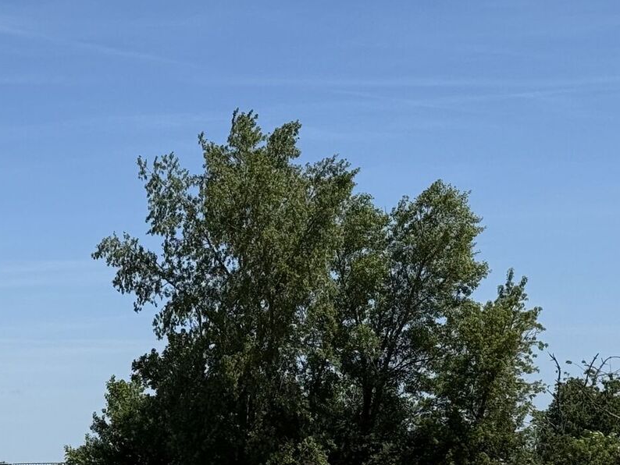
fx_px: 2078
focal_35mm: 116
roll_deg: +1.0
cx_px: -29
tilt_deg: +0.9
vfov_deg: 12.6
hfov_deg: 16.5
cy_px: 486
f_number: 1.78
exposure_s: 1/5587
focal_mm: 6.76
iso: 64
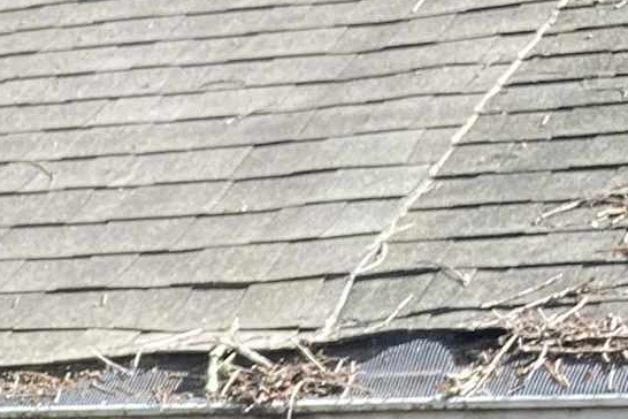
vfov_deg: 7.9
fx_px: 2861
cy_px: 925
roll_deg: +6.9
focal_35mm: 164
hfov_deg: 11.7
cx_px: -475
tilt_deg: -15.6
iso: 20
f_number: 1.8
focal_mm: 3.99
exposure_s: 1/160
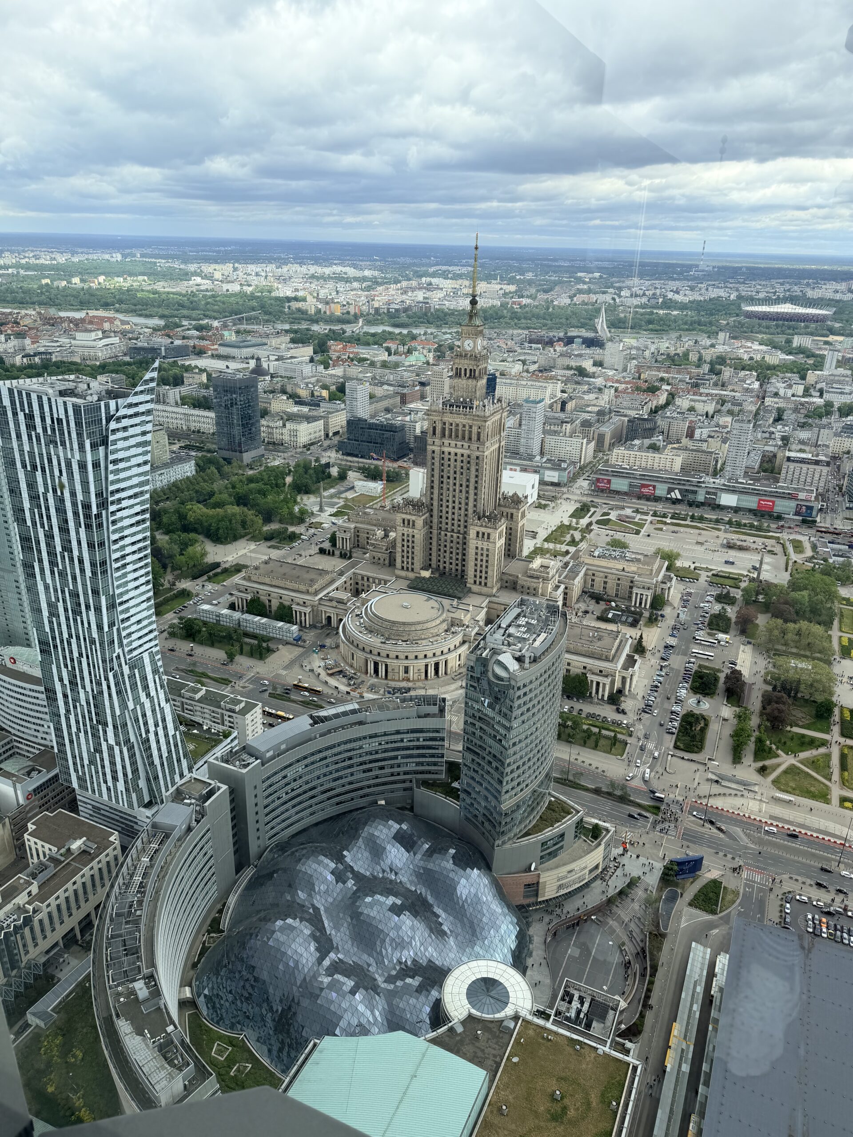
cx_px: 426
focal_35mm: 24
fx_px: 789
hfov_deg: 56.8
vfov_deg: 71.6
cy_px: 568
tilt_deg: -22.2
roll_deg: -1.5
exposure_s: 1/1689
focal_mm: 6.76
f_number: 1.78
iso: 80
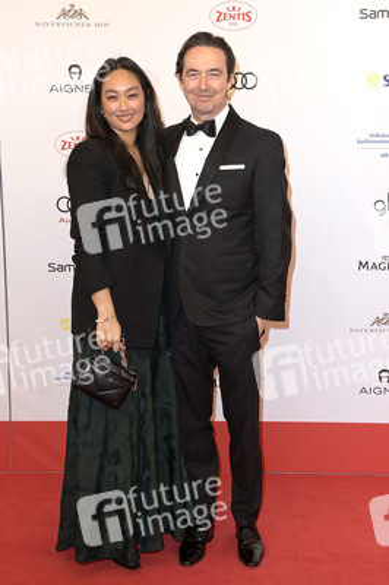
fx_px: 812
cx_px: 194
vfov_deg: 39.6
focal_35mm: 50
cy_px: 292
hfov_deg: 26.9
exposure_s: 1/250
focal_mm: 50
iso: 400
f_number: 6.3
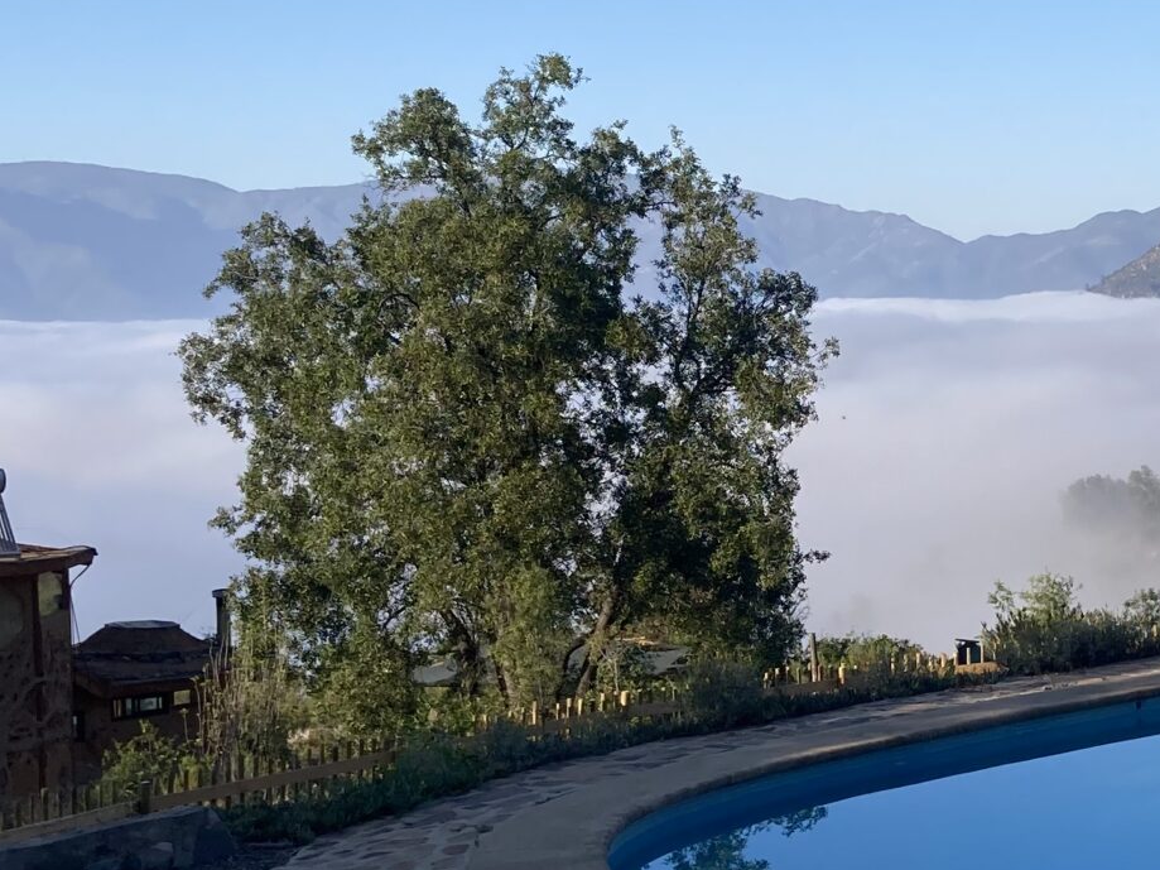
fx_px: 2613
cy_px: 328
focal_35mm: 78
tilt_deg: +0.2
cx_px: 1030
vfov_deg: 18.9
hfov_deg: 24.4
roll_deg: -0.1
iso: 20
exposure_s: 1/1548
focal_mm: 3.99
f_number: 1.8
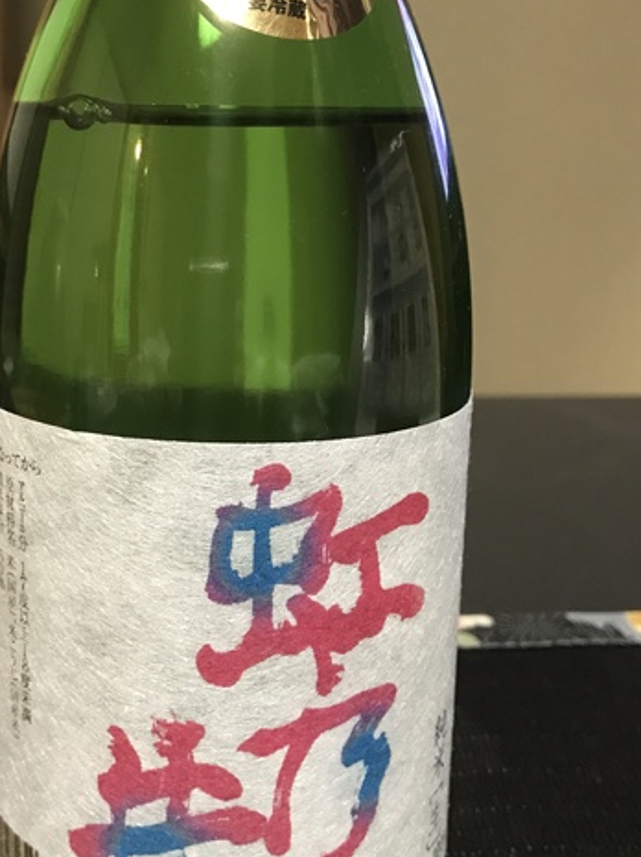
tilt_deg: -11.6
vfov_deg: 42.0
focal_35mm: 45
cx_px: 239
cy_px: 381
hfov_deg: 32.0
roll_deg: -0.5
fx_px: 1113
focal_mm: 3.99
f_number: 1.8
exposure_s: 1/11
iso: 100
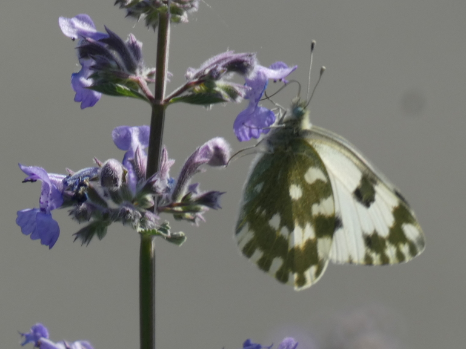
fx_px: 12777
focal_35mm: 949
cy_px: 161
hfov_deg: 2.1
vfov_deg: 1.6
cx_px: 238
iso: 80
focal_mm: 153.1
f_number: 5.6
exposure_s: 1/160
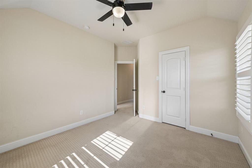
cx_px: 126
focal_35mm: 14
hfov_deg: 104.3
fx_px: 98
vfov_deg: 81.2
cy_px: 84
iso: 400
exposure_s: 1/100
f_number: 8
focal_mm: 14
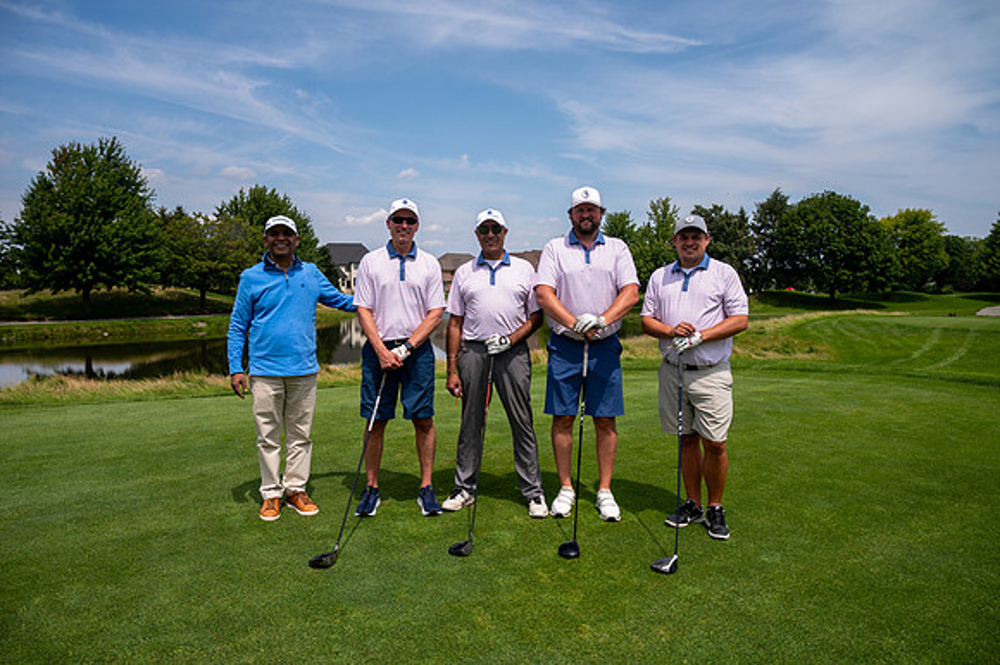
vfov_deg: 51.2
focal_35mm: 25
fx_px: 694
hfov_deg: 71.5
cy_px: 332
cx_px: 500
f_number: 5
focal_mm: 25
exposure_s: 1/2500
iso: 250
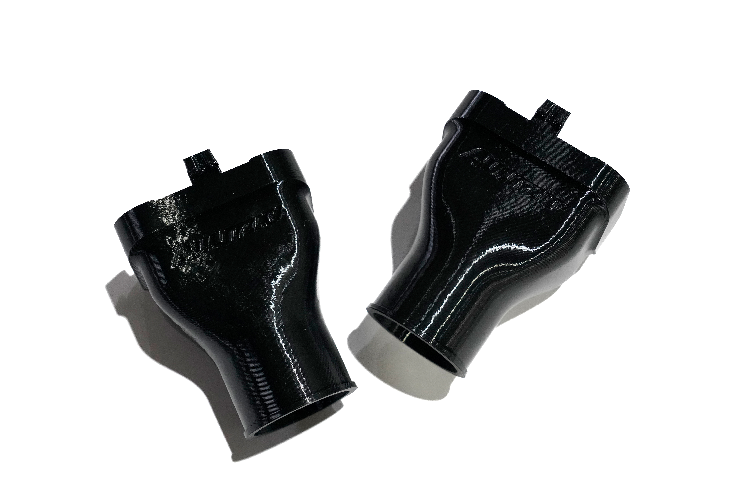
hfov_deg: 39.6
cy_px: 248
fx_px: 1031
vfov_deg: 27.0
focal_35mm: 50
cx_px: 371
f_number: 7.1
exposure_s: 1/200
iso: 4000
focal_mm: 50
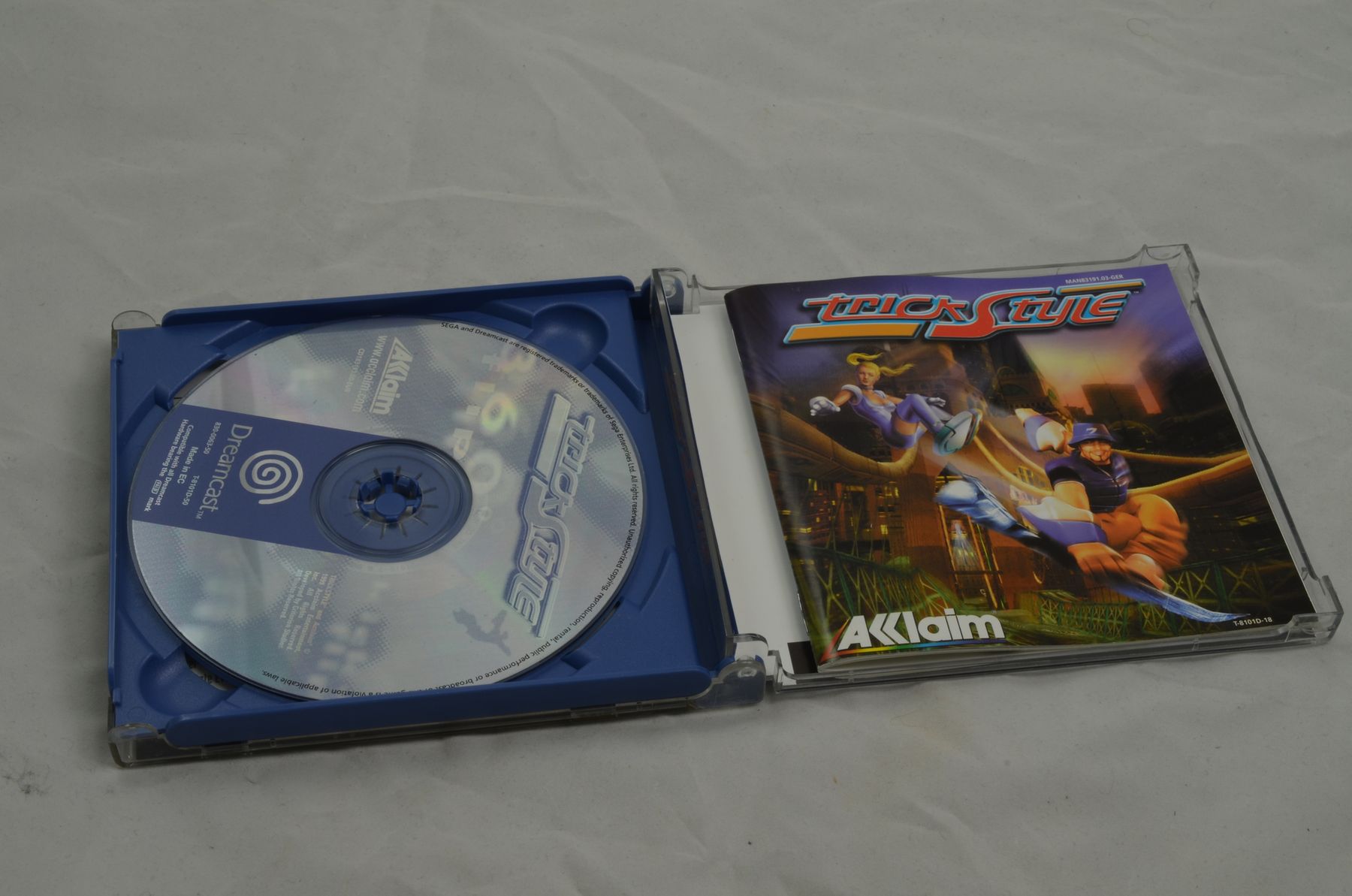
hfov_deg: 33.5
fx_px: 2249
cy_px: 448
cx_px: 676
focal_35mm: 60
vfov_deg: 22.5
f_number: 20
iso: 100
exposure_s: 1/3
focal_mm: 40
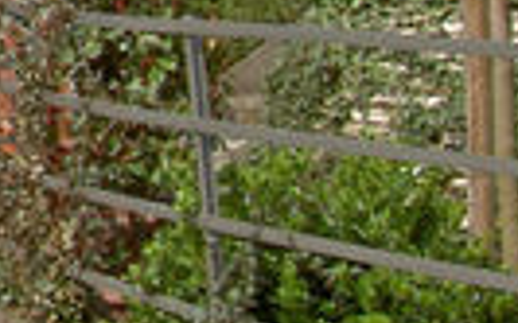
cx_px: -639
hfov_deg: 7.9
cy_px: -451
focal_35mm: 249
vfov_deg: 5.1
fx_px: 3514
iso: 50
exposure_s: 1/320
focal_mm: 8
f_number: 4.7
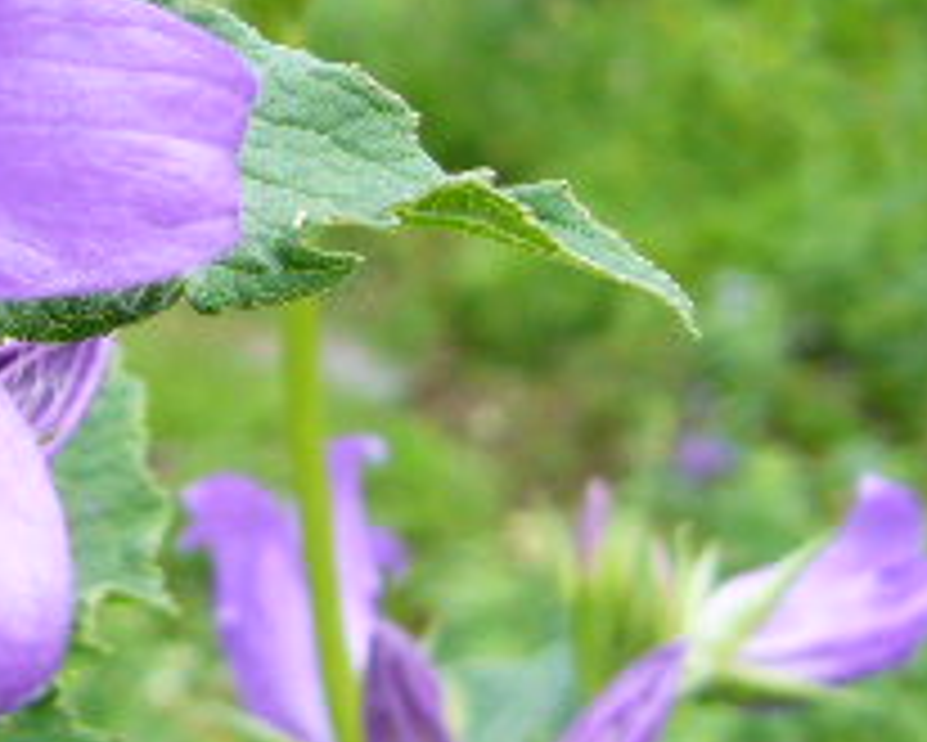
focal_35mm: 106
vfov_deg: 14.4
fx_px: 2910
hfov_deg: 17.8
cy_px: 94
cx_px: 90
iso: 80
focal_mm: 5.8
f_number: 2.8
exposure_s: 1/160
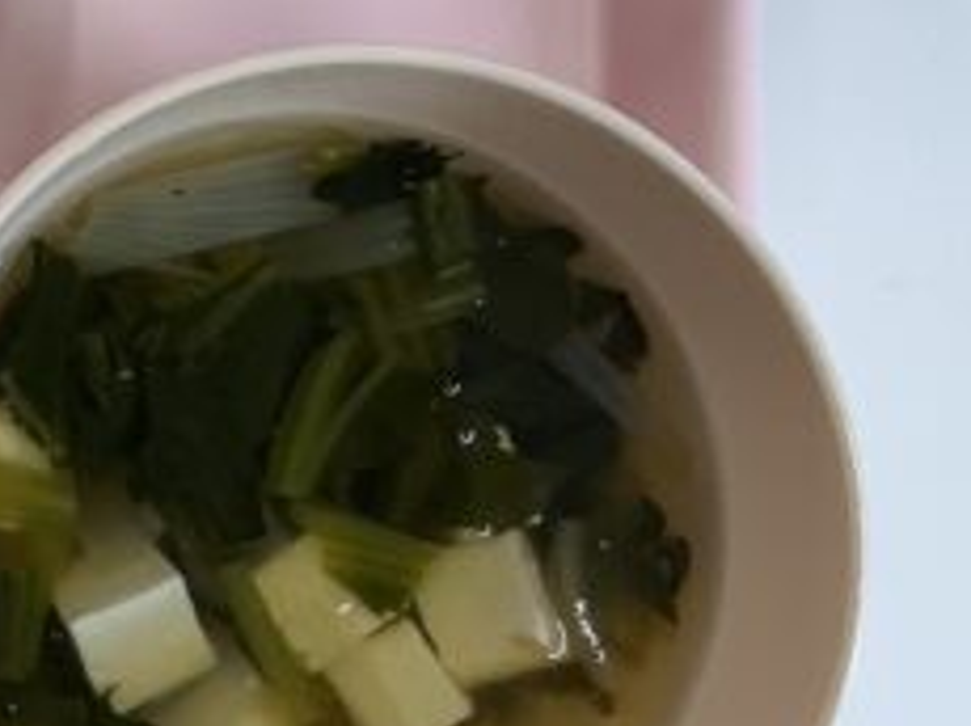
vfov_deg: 15.1
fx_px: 2718
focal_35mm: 97
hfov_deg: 17.9
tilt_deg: -86.9
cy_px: 97
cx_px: -515
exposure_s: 1/120
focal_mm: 3
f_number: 1.8
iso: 32
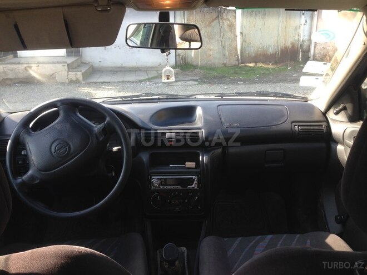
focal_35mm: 33
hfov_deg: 55.4
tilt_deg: -17.4
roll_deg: +0.8
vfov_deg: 42.9
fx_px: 350
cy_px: 138
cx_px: 184
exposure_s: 1/120
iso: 50
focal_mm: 4.12
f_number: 2.4
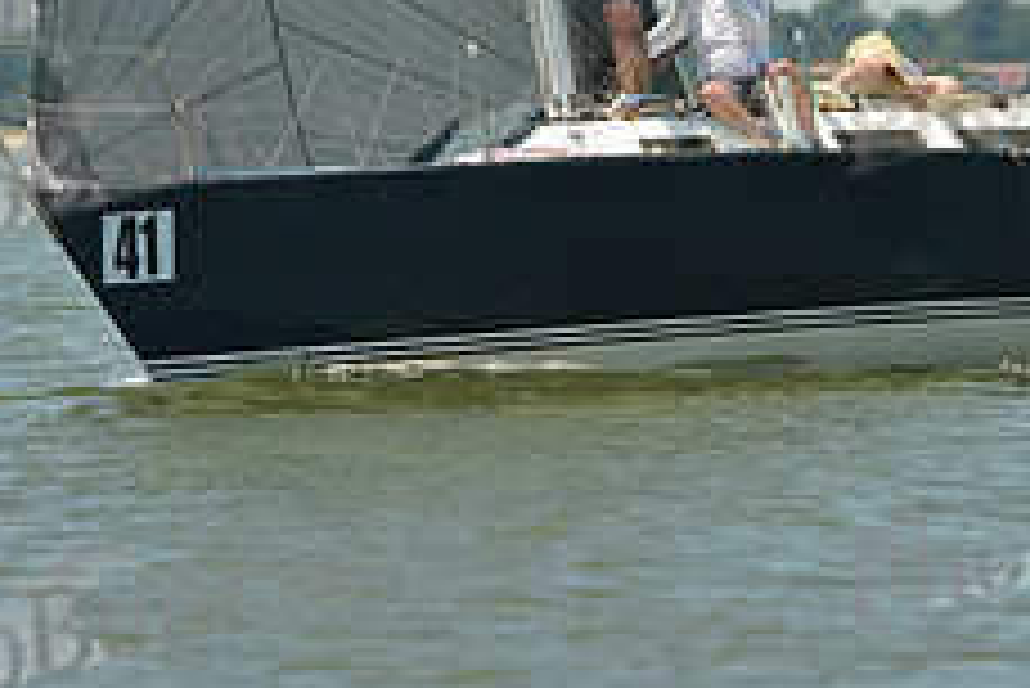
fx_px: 23904
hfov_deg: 2.5
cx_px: 612
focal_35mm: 835
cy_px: -115
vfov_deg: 1.6
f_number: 6.3
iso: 200
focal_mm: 330
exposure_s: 1/1250
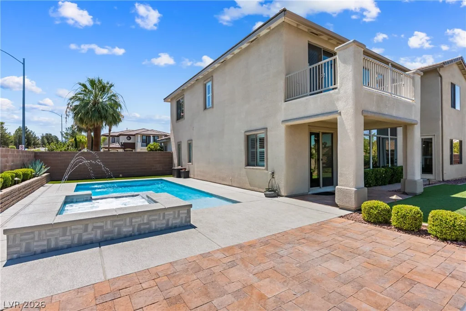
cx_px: 233
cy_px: 156
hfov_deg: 93.3
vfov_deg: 70.5
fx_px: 220
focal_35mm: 17
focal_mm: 17
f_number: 8
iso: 400
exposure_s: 1/8000
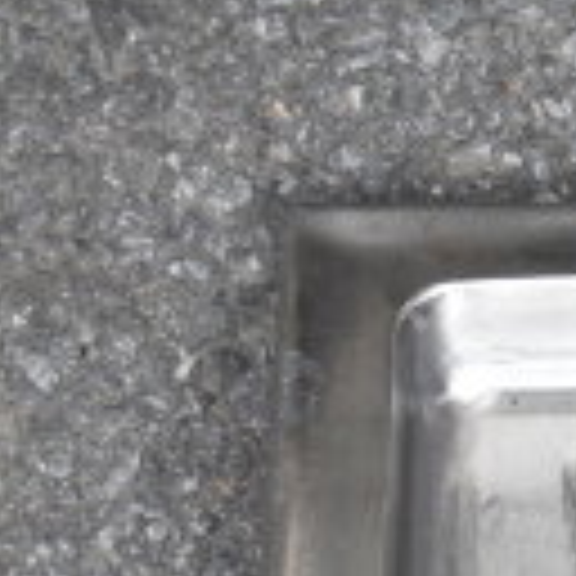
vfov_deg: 9.1
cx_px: 1368
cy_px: 817
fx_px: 3540
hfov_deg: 8.5
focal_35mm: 188
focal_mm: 31
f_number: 5
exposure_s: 1/100
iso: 200
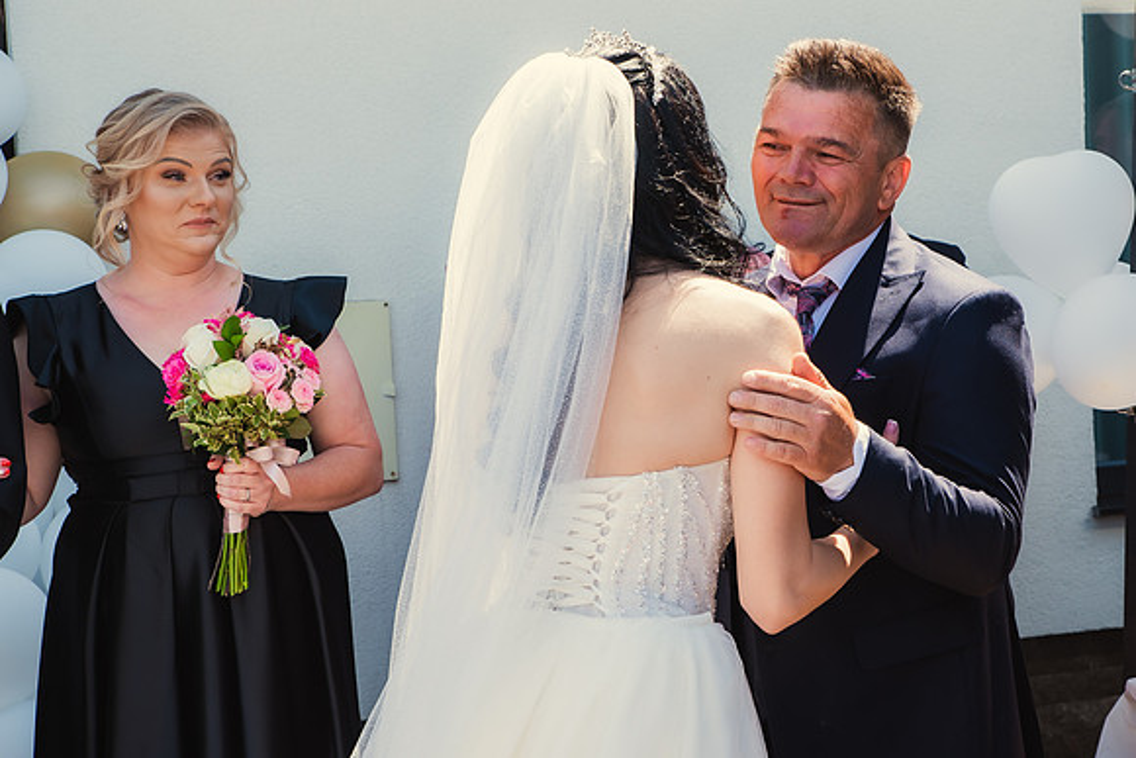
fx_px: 2208
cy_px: 379
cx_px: 722
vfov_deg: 19.5
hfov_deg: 28.7
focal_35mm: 70
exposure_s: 1/200
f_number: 7.1
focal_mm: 55
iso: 200
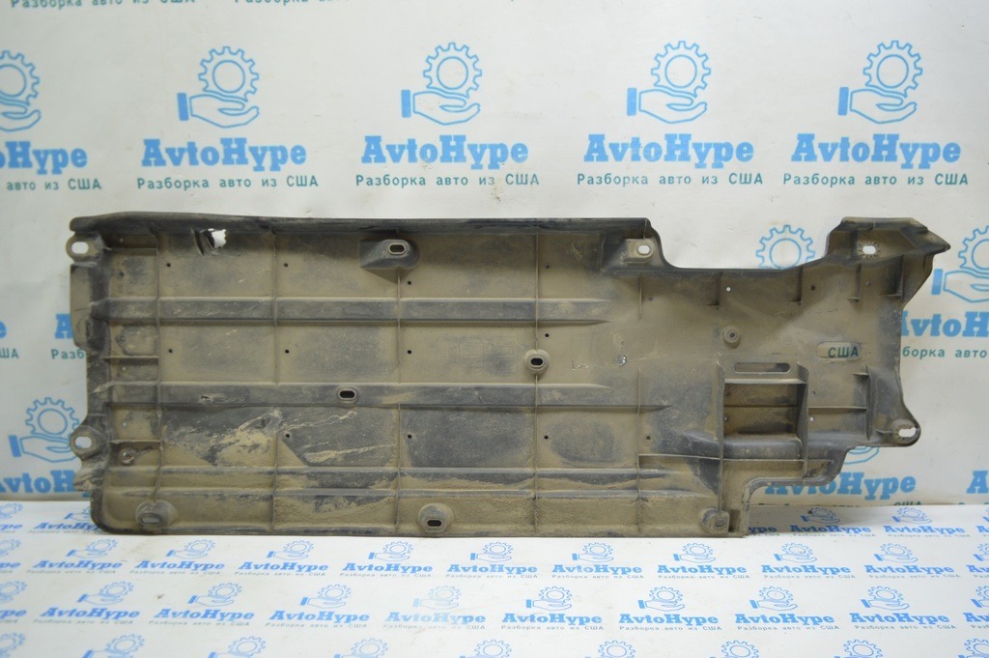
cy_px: 329
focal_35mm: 30
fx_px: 823
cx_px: 494
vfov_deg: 43.5
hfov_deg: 62.0
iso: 400
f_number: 3.8
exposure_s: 1/40
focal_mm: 20
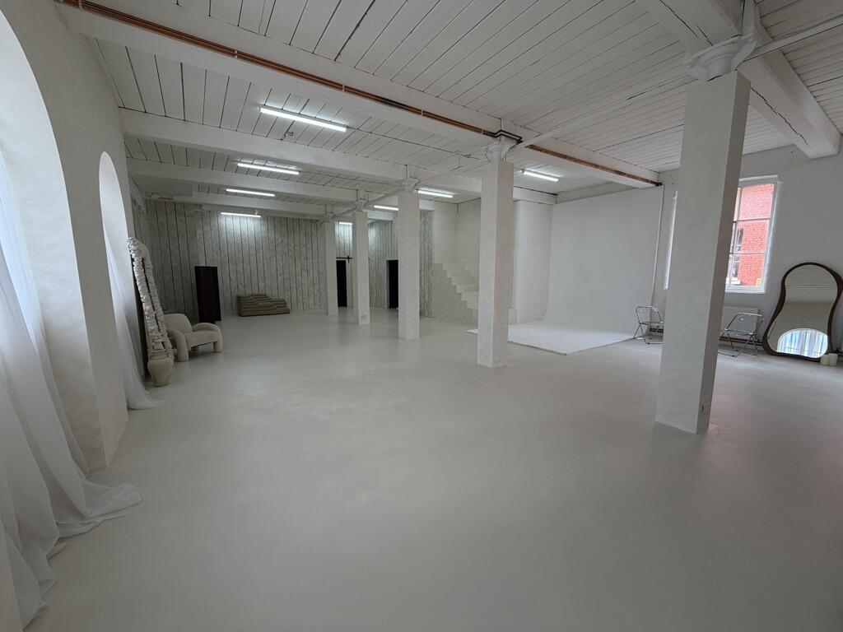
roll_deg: +0.9
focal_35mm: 14
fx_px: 341
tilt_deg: -7.3
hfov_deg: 102.1
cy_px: 316
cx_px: 422
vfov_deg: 85.7
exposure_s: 1/121
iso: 100
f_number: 2.2
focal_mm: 2.22
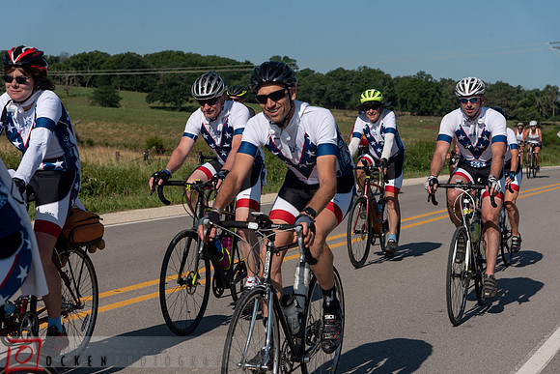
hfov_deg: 28.8
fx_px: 1089
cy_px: 187
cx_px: 280
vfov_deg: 19.5
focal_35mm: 70
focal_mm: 70
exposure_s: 1/1600
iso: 200
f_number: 6.3
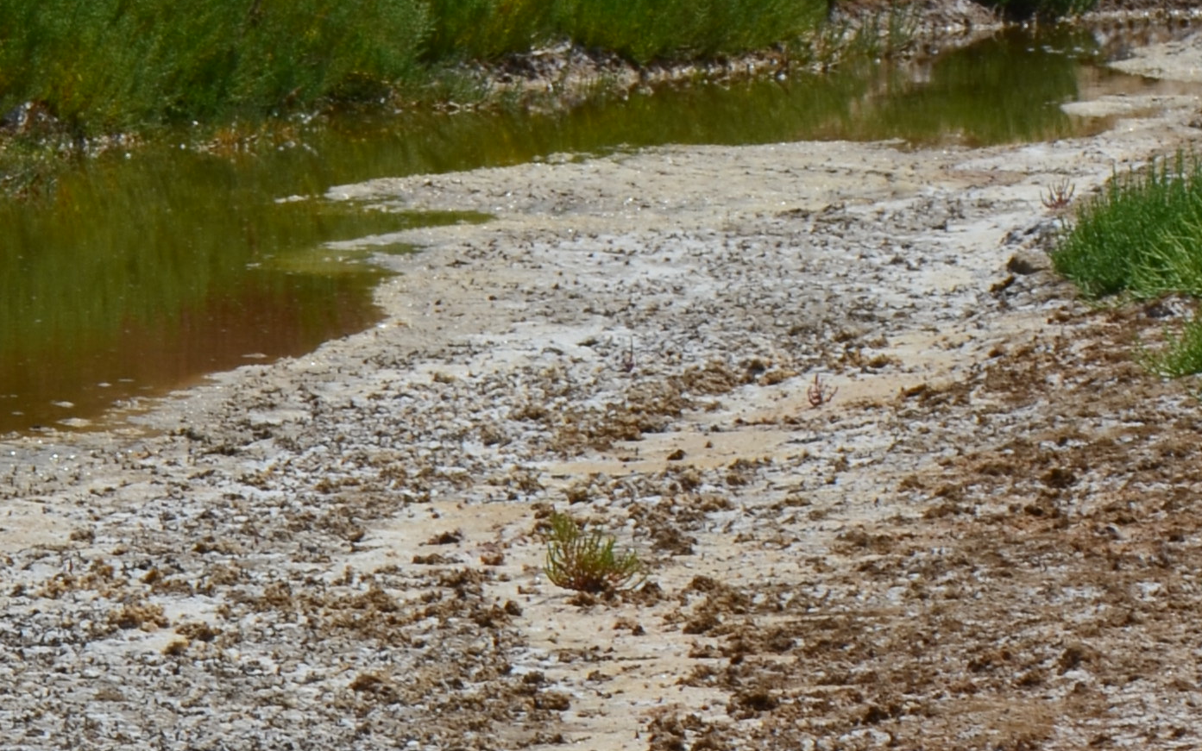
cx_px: -711
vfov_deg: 2.3
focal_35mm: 567
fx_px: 18570
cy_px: 1056
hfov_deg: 3.7
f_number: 11
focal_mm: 105
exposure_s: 1/160
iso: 100
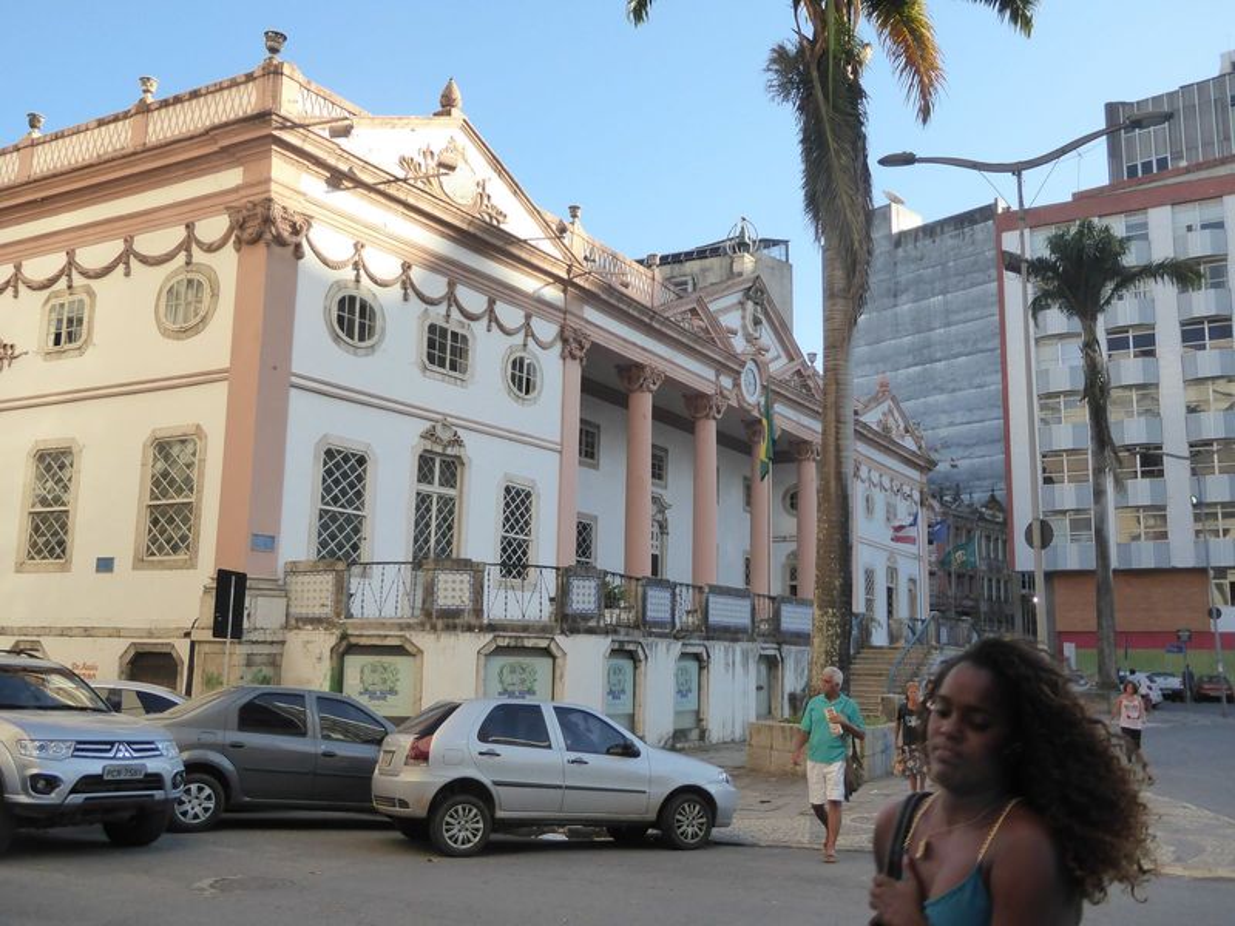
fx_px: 1213
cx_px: 618
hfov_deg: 54.0
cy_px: 463
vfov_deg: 41.8
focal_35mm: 34
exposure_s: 1/320
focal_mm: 5.8
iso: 160
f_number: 3.6
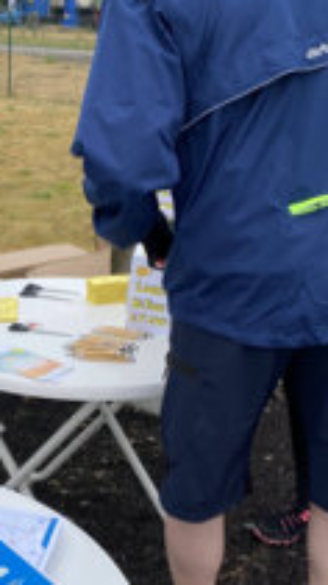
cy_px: 368
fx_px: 836
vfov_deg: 38.3
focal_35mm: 54
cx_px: 19
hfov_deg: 21.6
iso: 32
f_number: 1.8
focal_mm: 4.2
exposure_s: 1/706
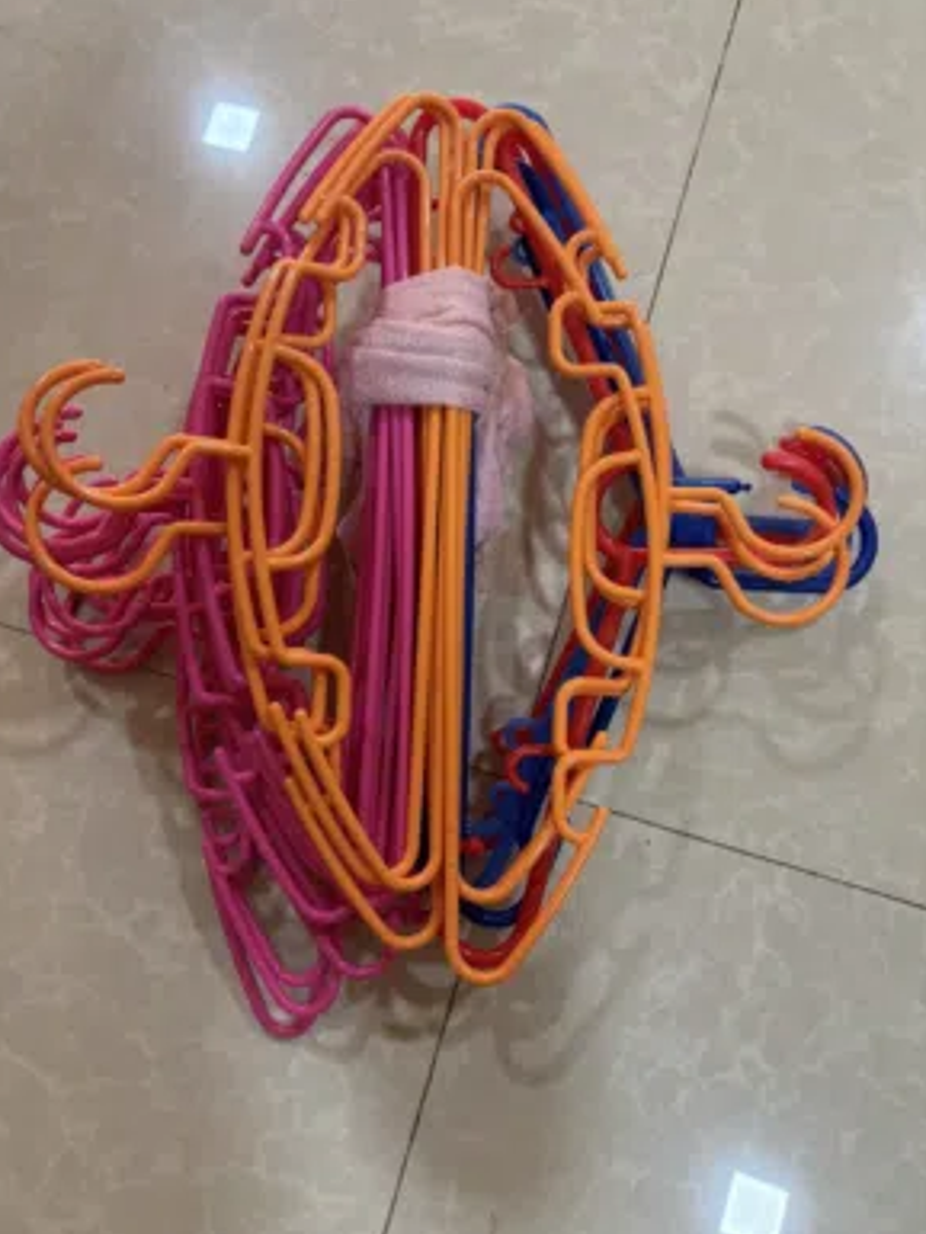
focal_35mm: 27
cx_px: 452
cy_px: 603
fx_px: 962
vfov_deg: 65.3
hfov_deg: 51.4
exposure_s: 1/60
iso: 400
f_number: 1.6
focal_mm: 5.96
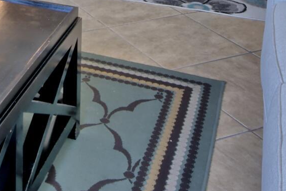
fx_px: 588
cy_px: -152
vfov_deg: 15.7
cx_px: -9
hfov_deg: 25.8
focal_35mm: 74
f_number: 19
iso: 200
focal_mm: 14
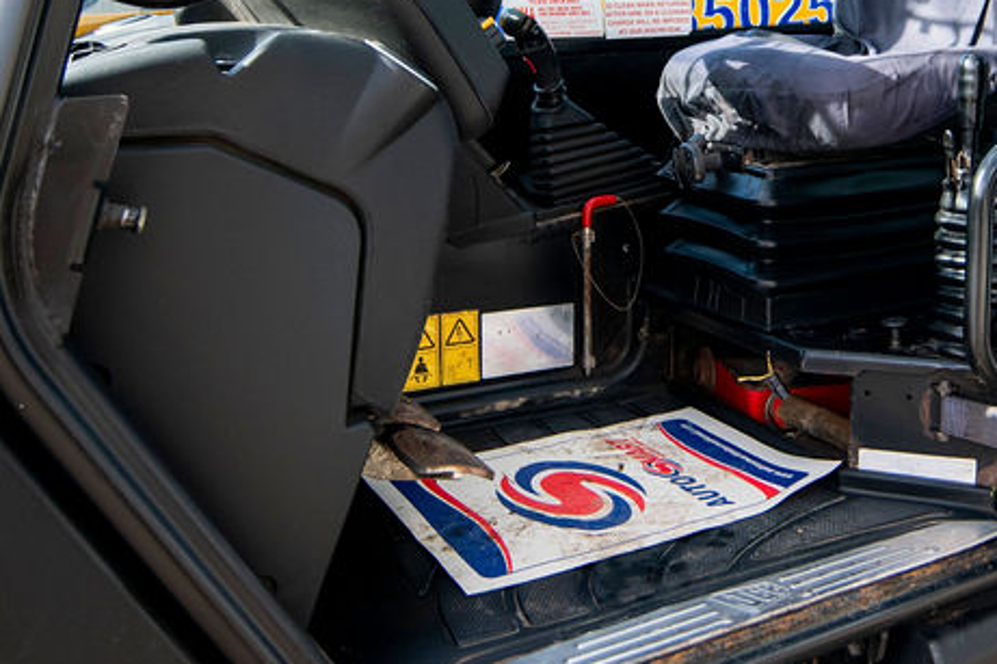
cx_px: 779
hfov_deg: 46.3
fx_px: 1107
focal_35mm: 40
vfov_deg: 32.3
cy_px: 120
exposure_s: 1/800
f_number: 5
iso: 250
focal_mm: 18
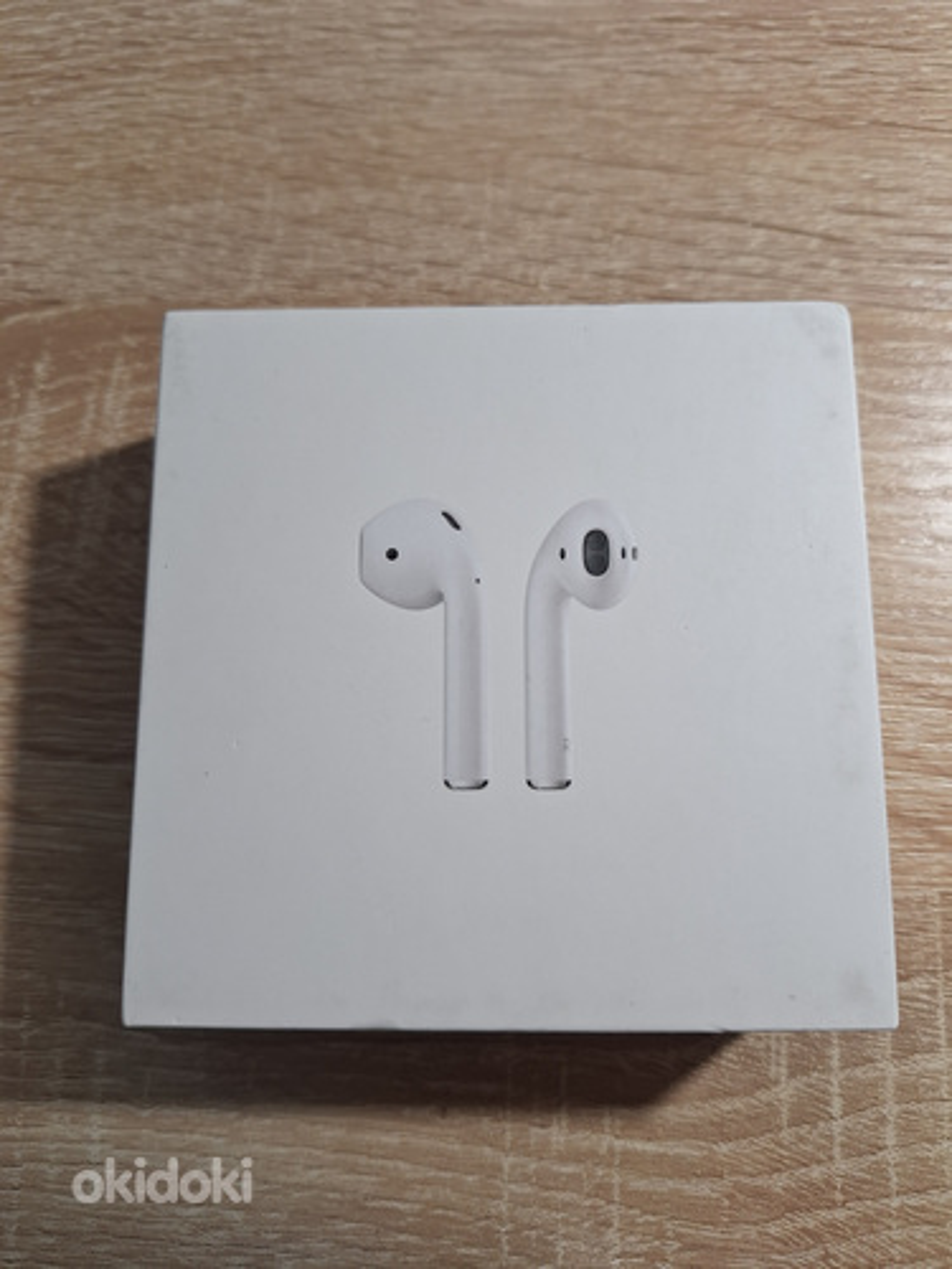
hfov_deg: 58.9
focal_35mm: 23
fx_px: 843
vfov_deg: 73.9
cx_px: 476
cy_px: 634
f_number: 1.8
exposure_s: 1/50
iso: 40
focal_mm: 5.54
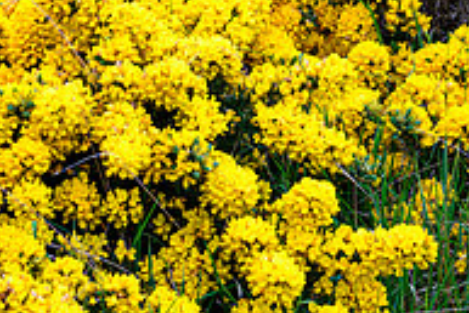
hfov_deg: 11.4
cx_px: 160
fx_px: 2347
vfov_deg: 7.6
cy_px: 79
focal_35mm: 180
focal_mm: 60
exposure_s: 1/60
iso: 280
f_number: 5.6
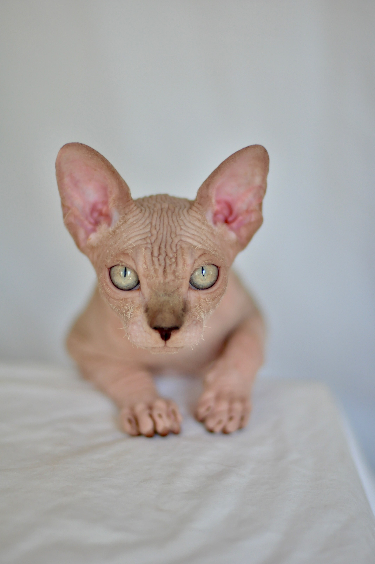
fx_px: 1175
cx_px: 188
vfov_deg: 27.0
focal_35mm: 75
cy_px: 282
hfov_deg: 18.1
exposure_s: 1/1600
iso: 800
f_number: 1.6
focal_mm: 50
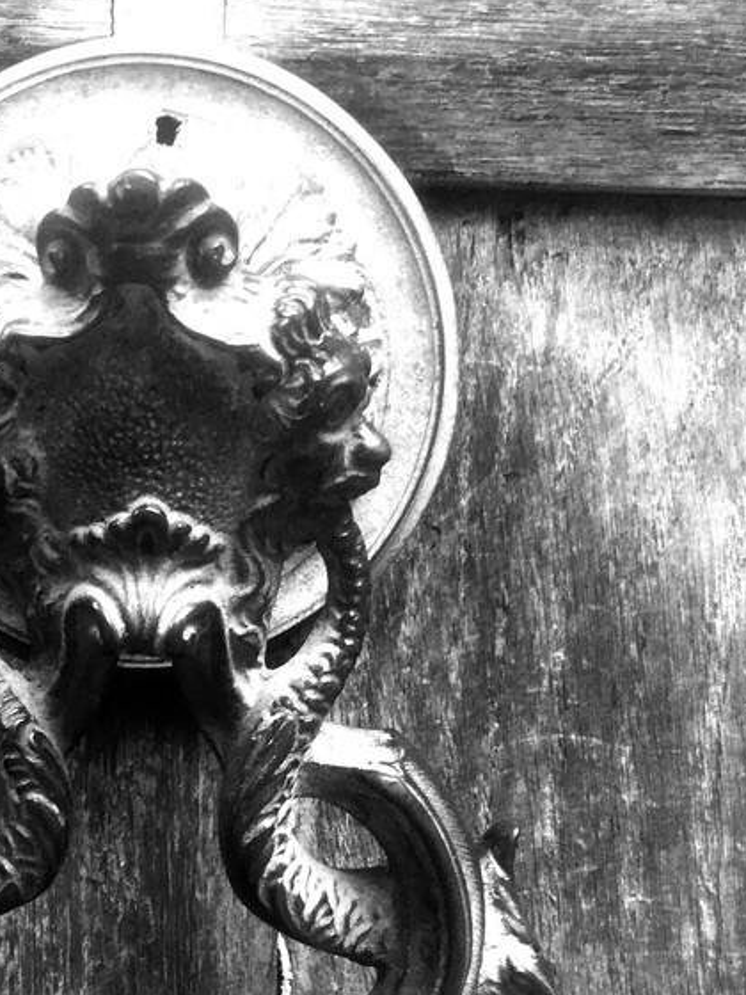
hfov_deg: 26.8
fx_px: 1523
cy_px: 844
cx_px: 116
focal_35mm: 53
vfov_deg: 34.6
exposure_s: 1/100
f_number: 2.2
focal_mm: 4.15
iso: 50
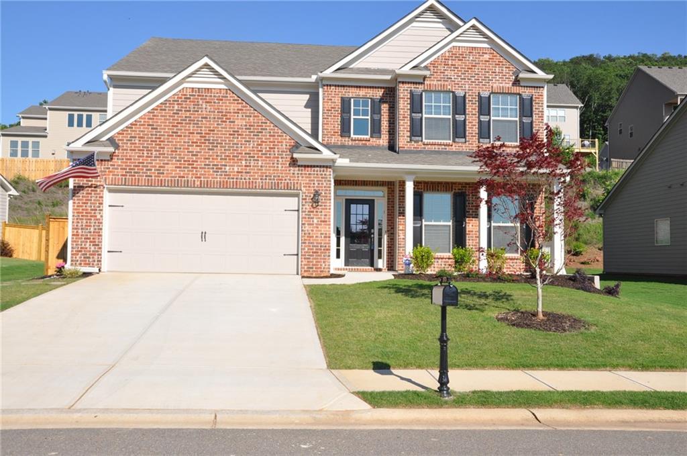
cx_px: 344
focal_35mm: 33
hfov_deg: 57.3
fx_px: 629
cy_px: 228
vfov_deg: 39.8
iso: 320
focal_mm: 22
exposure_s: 1/500
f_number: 11
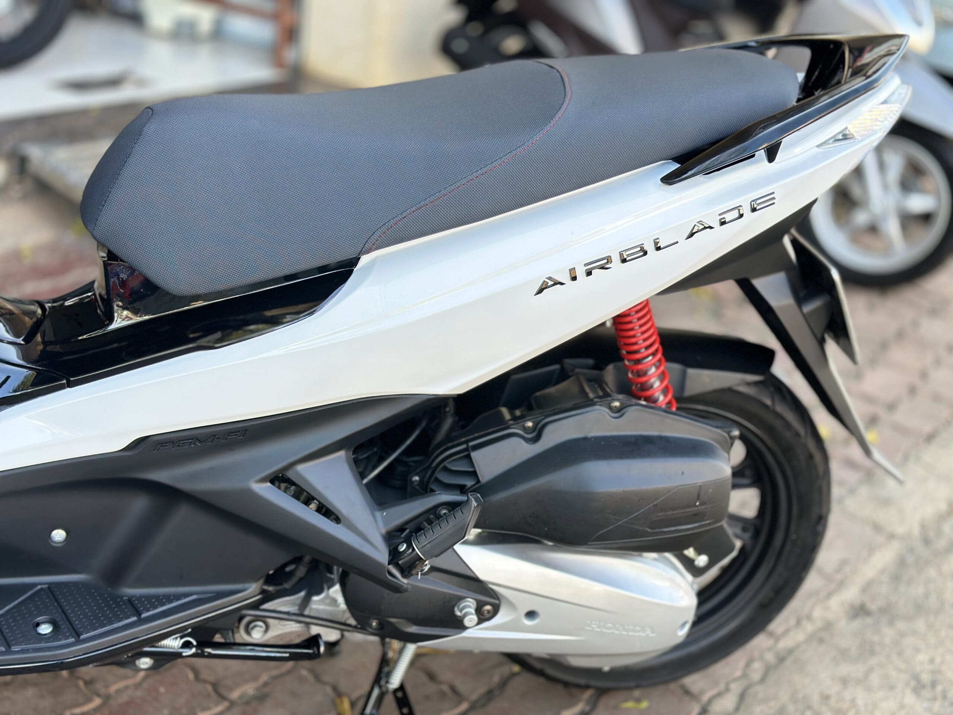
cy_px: 358
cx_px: 476
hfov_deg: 39.7
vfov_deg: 30.3
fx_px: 1321
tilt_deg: -21.8
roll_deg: -6.9
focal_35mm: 48
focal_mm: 6.86
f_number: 1.78
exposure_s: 1/325
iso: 80
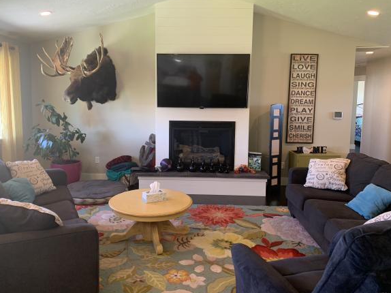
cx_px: 180
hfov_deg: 61.6
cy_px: 134
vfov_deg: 48.1
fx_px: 327
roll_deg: -0.6
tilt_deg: -5.0
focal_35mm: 29
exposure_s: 1/60
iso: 200
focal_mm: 4.25
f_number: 1.8
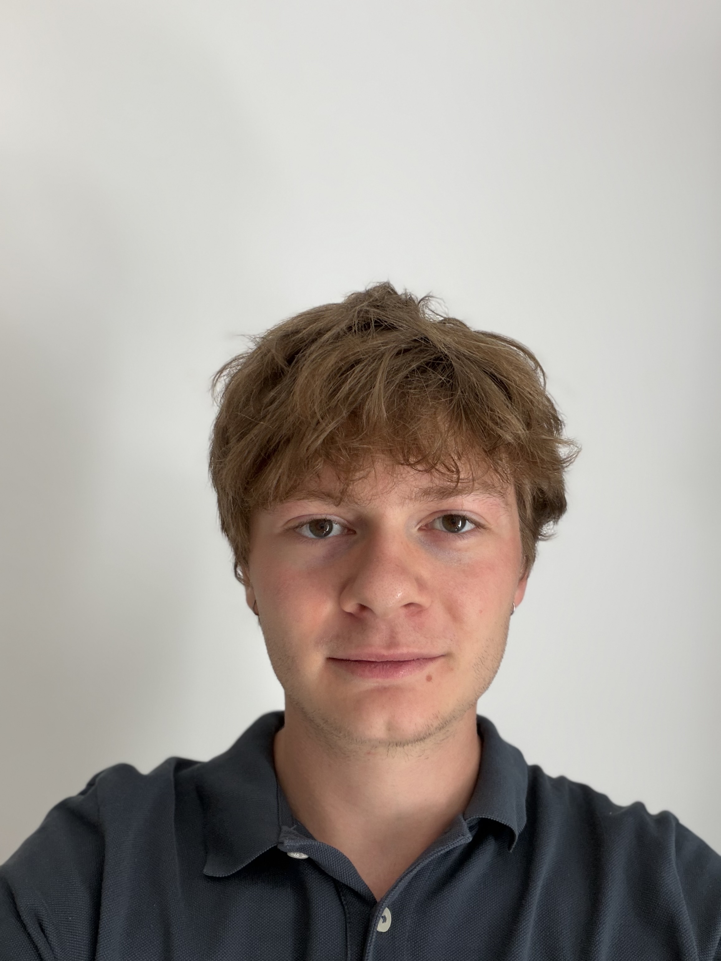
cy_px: 480
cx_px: 360
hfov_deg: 46.8
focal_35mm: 30
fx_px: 833
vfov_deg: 60.0
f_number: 1.9
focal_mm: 2.71
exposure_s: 1/73
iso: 80
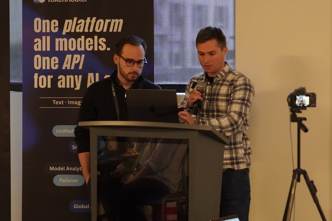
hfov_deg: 14.4
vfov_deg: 9.6
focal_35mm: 143
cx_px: 202
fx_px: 1315
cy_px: 84
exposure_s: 1/160
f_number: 3.5
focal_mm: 75
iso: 6400
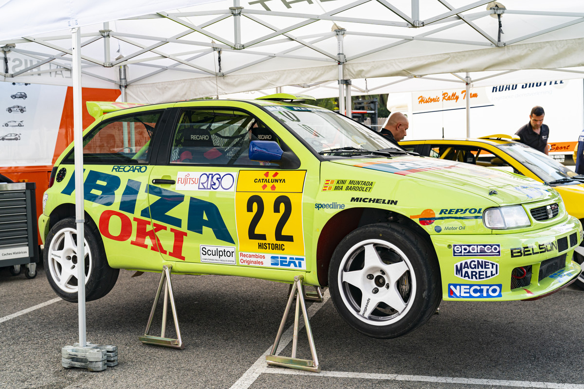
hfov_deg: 44.5
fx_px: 714
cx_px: 292
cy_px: 194
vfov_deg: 30.5
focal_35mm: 44
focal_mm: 44
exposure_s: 1/320
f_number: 5
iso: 640
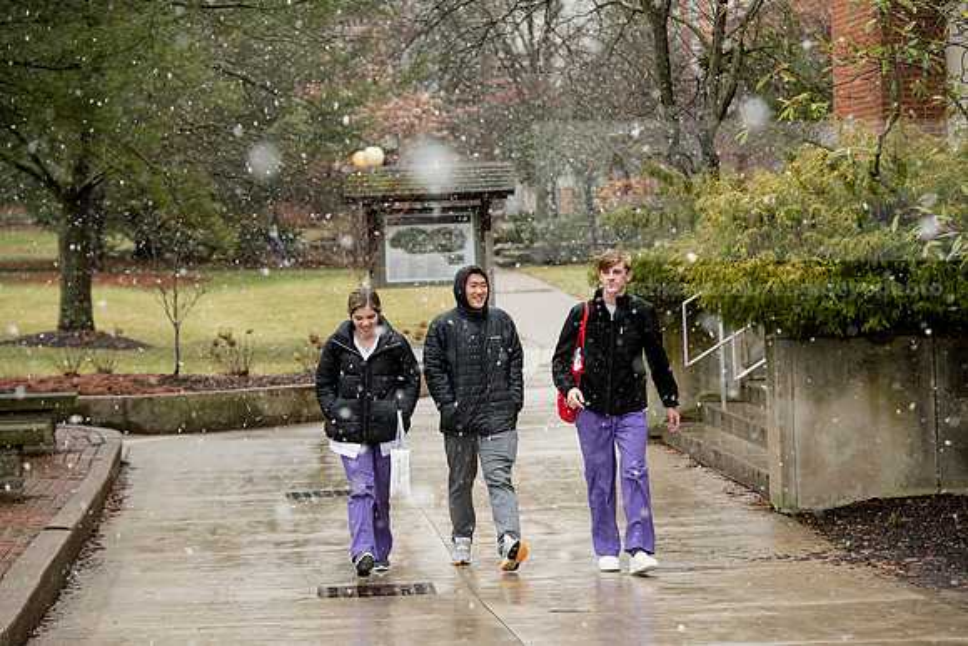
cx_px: 484
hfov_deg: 15.8
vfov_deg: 10.6
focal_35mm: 130
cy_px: 323
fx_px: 3496
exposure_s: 1/400
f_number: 5
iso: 640
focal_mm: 130
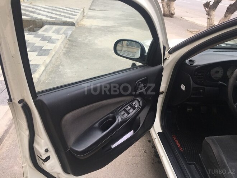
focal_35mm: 29
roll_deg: -3.5
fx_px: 199
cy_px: 89
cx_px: 118
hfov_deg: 61.7
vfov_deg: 48.2
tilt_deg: -27.6
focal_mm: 4.15
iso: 25
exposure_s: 1/100
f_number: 2.2
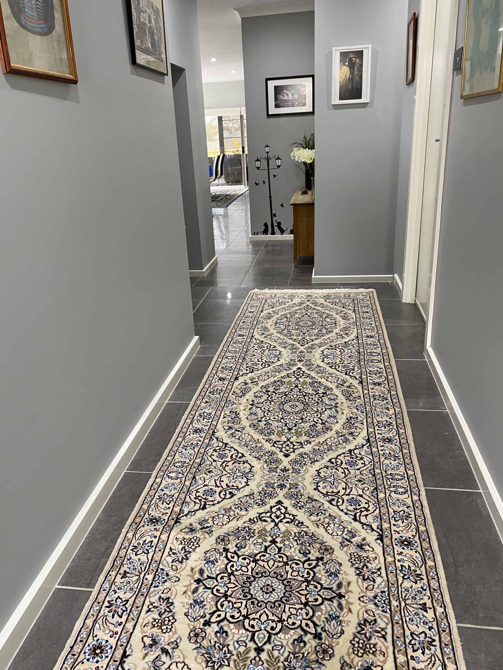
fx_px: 504
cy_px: 335
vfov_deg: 67.3
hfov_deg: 53.1
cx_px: 252
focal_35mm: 26
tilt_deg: -19.9
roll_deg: +2.2
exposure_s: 1/60
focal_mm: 4.25
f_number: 1.8
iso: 200
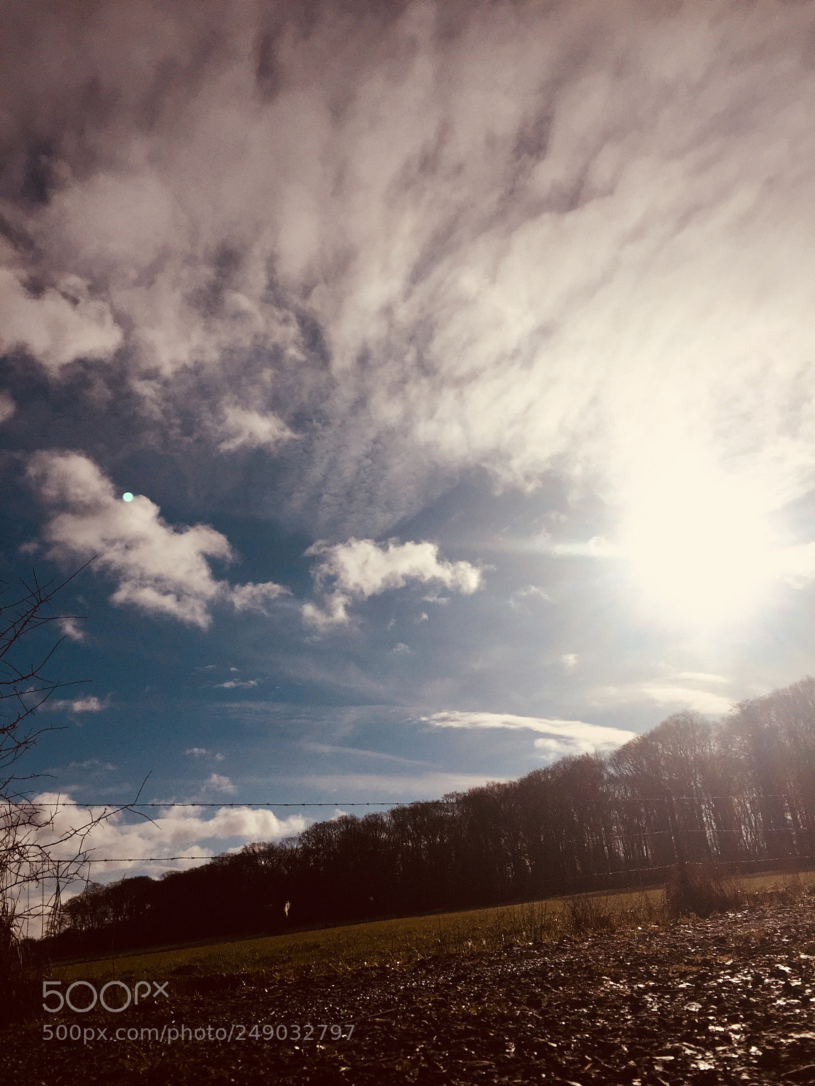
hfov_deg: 48.2
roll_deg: +4.7
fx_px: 910
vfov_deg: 61.7
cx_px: 408
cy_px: 543
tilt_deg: +26.7
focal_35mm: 29
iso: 50
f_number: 2.2
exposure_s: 1/40000
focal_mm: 4.15
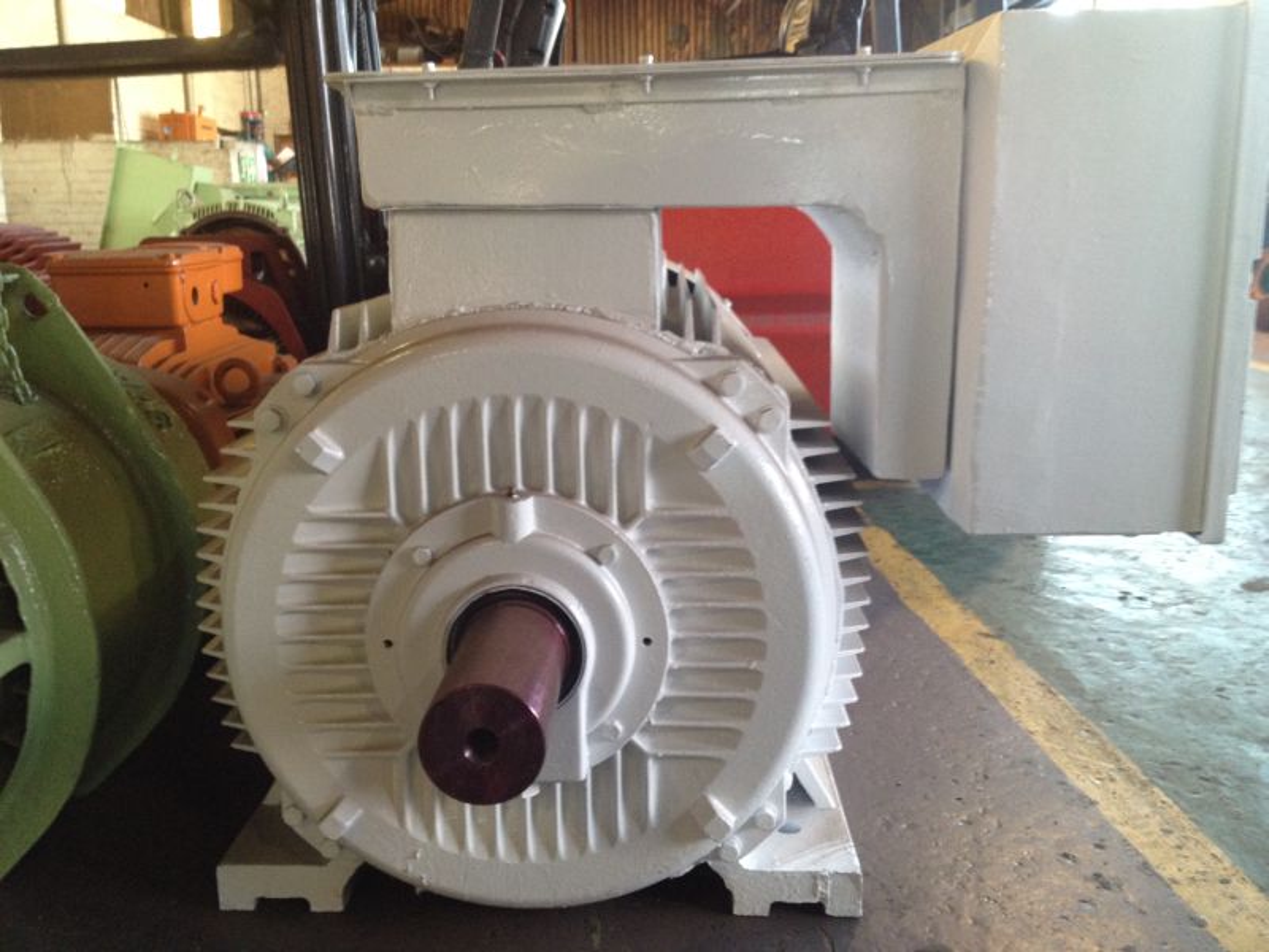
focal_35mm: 35
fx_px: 1283
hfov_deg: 52.6
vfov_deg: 40.7
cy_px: 476
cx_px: 634
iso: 200
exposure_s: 1/20
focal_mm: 4.28
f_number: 2.4
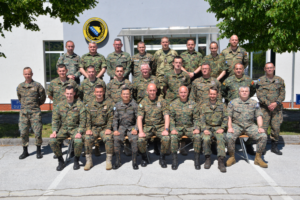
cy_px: 100
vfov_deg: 29.3
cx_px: 150
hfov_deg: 42.7
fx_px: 383
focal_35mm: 46
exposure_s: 1/1250
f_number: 18
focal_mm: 46
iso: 2000
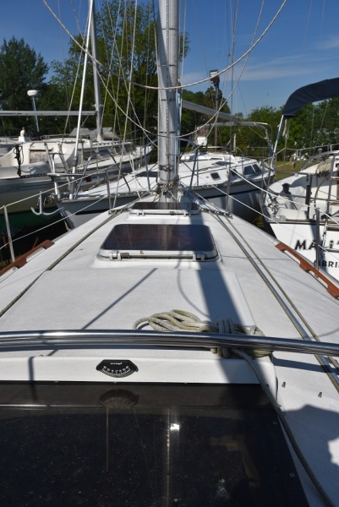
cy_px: 254
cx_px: 170
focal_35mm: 30
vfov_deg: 61.9
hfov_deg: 43.7
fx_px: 423
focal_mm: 30
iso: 200
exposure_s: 1/500
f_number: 11
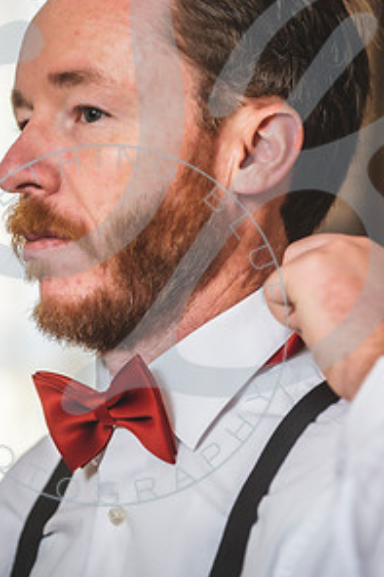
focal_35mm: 228
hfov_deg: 6.0
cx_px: 195
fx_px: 3652
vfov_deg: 9.0
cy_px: 177
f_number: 2.8
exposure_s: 1/200
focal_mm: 150
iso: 400
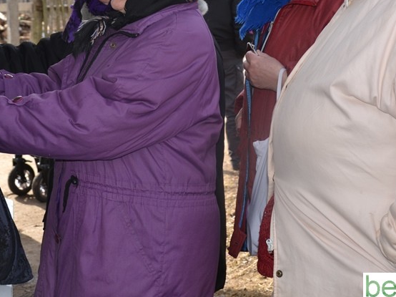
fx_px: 915
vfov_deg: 18.2
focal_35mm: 80
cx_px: 143
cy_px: 55
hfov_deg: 24.3
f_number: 6.3
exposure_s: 1/200
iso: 100
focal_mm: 30
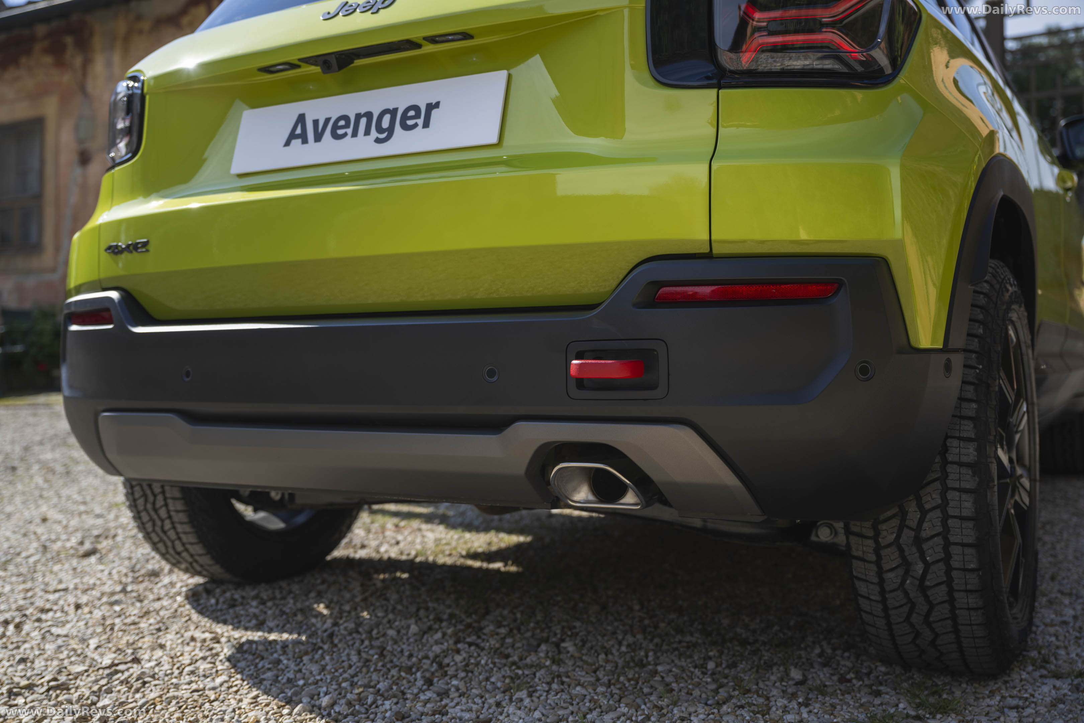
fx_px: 1084
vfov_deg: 36.9
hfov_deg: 53.1
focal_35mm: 36
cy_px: 362
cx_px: 542
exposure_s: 1/500
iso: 64
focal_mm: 36
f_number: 3.5
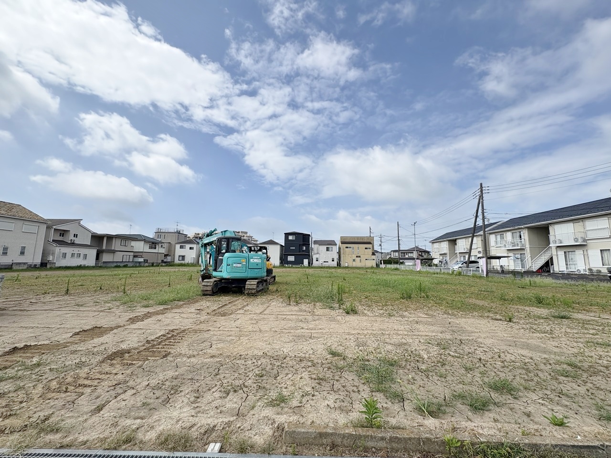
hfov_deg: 102.1
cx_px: 306
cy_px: 229
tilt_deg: +7.7
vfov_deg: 85.7
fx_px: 247
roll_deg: +1.1
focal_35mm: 14
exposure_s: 1/1536
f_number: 2.2
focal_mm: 2.22
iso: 50
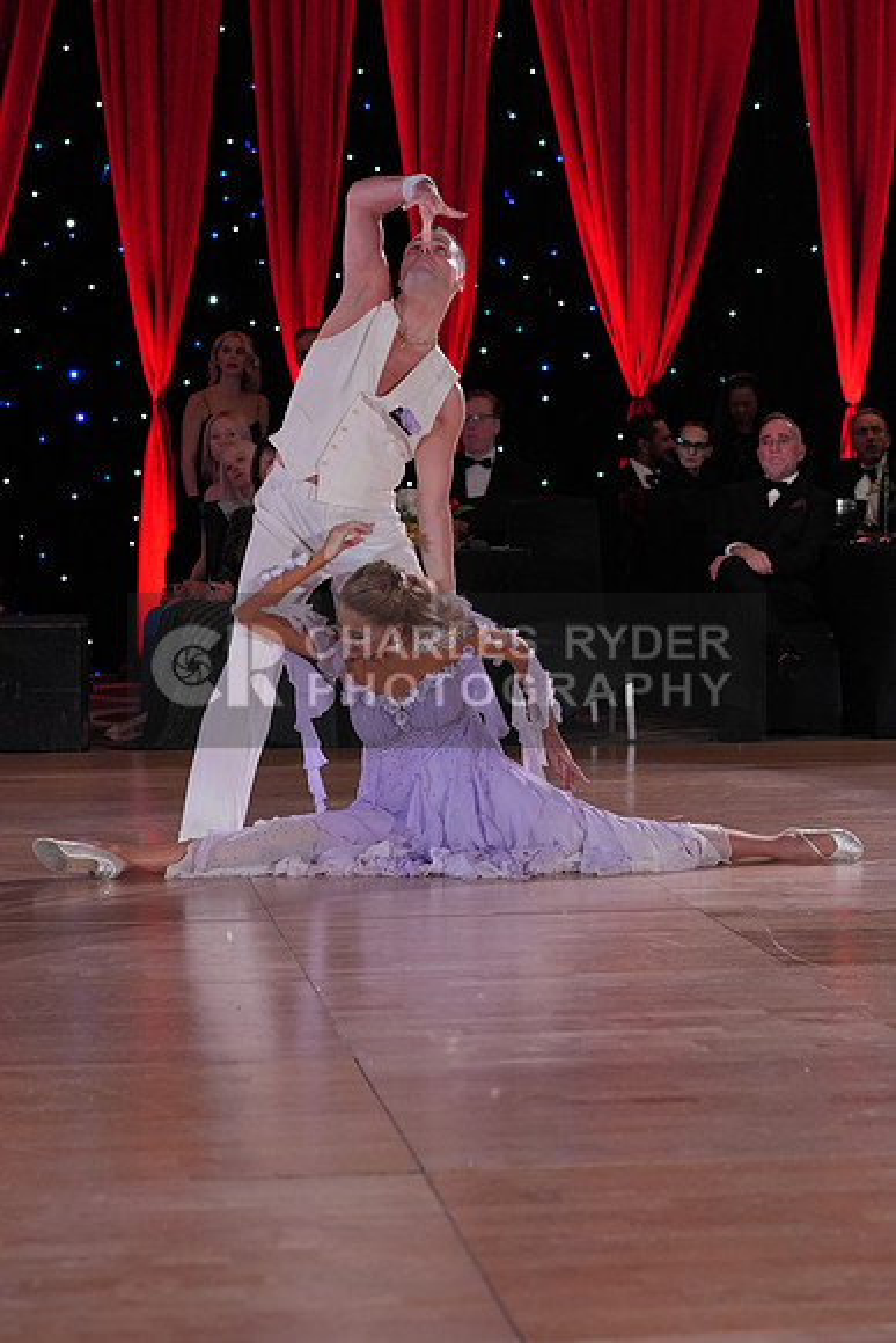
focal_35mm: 90
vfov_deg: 22.6
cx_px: 448
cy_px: 672
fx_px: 3358
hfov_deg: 15.2
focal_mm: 90
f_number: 5
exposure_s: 1/400
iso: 1600
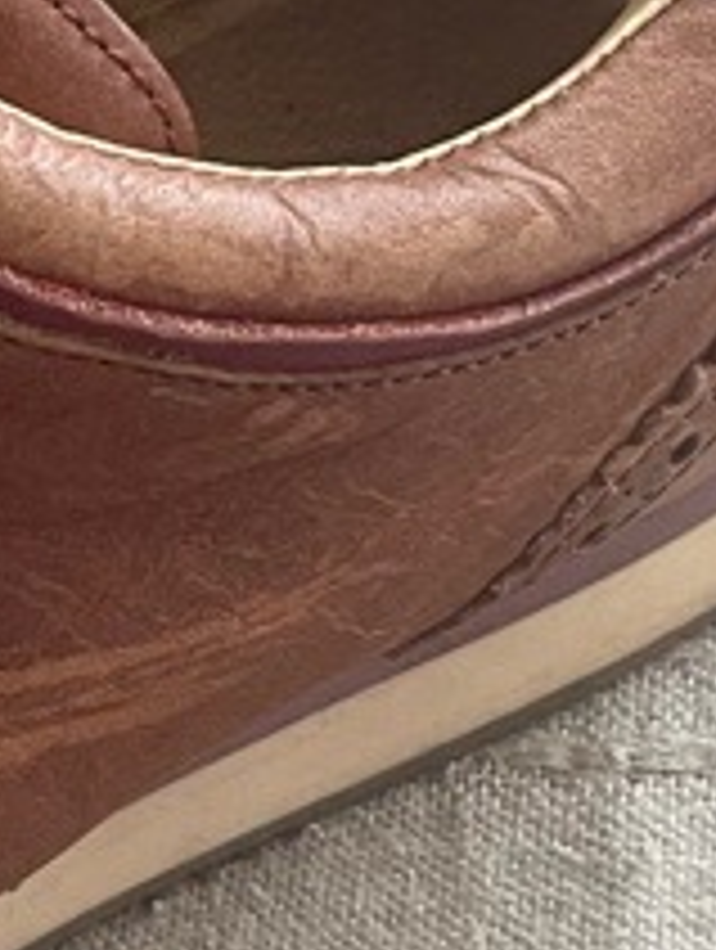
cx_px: -725
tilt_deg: -43.5
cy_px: 189
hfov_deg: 11.0
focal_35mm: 123
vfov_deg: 15.9
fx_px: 3382
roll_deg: +7.4
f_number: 1.6
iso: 400
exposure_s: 1/60
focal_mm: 4.2
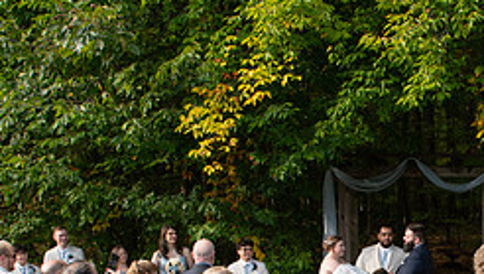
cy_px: 256
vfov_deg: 16.6
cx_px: 456
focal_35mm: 72
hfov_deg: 28.0
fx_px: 925
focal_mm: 24
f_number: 8
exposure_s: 1/200
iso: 400
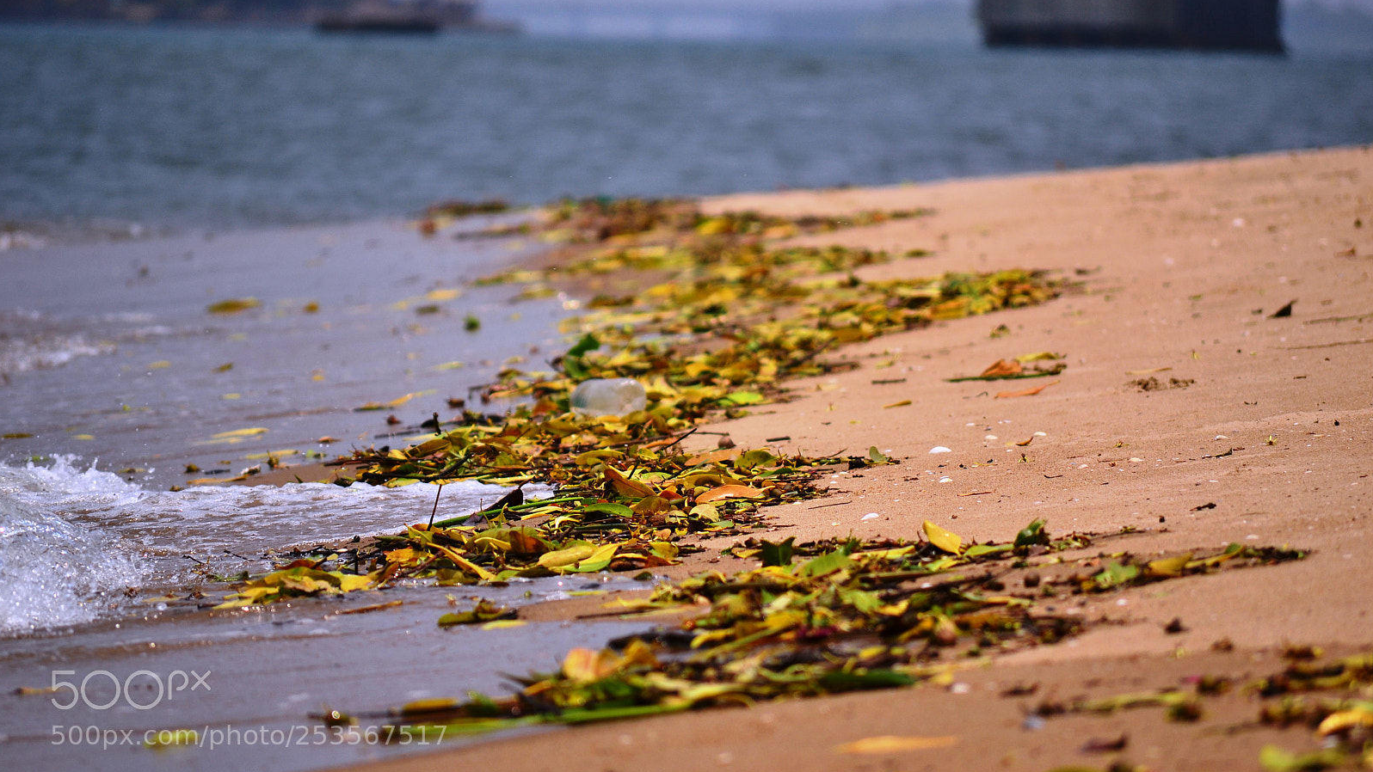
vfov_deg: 3.9
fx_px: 11469
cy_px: 345
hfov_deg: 6.9
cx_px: 686
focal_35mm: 315
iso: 110
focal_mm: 200
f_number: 5.6
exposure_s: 1/1000
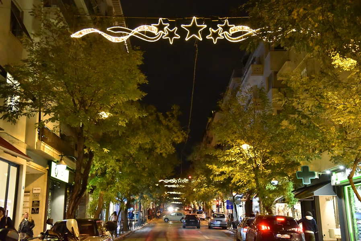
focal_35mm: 46
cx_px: 180
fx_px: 462
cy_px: 120
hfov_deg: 42.7
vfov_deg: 29.3
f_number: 4
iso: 8000
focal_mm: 46
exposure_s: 1/250
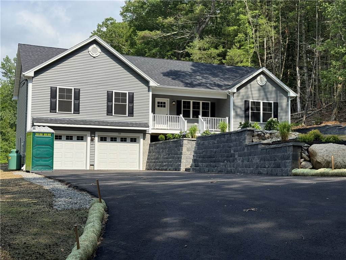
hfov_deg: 39.7
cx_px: 173
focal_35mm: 48
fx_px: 480
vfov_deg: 30.3
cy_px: 130
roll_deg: -0.8
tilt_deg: +5.5
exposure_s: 1/3096
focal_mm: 6.76
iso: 64
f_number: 1.78
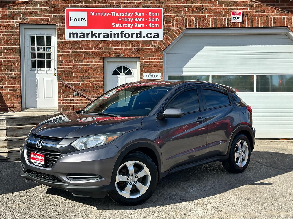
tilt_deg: -2.4
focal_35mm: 48
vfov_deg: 30.3
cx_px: 146
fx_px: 406
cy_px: 110
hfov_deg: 39.7
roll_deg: +0.3
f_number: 1.78
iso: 64
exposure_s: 1/2890
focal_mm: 6.86
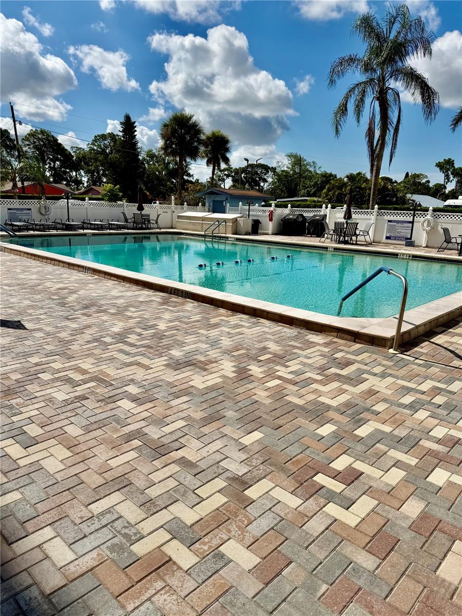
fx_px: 427
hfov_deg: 56.8
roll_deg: +2.0
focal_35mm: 24
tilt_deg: -12.1
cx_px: 231
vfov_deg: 71.6
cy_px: 308
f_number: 1.78
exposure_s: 1/11905
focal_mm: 6.76
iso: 80
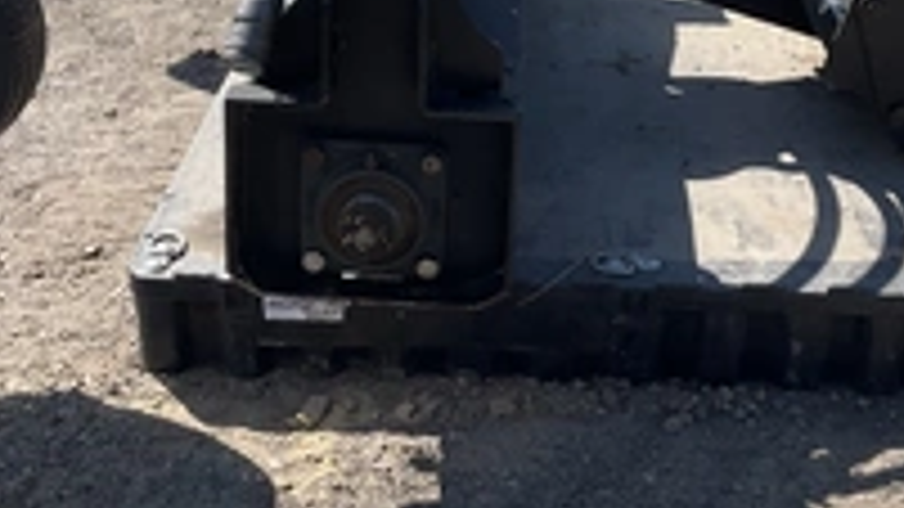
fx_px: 1510
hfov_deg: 33.3
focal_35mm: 63
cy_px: 81
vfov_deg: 18.9
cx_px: 477
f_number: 1.8
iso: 25
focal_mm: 3
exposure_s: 1/1076
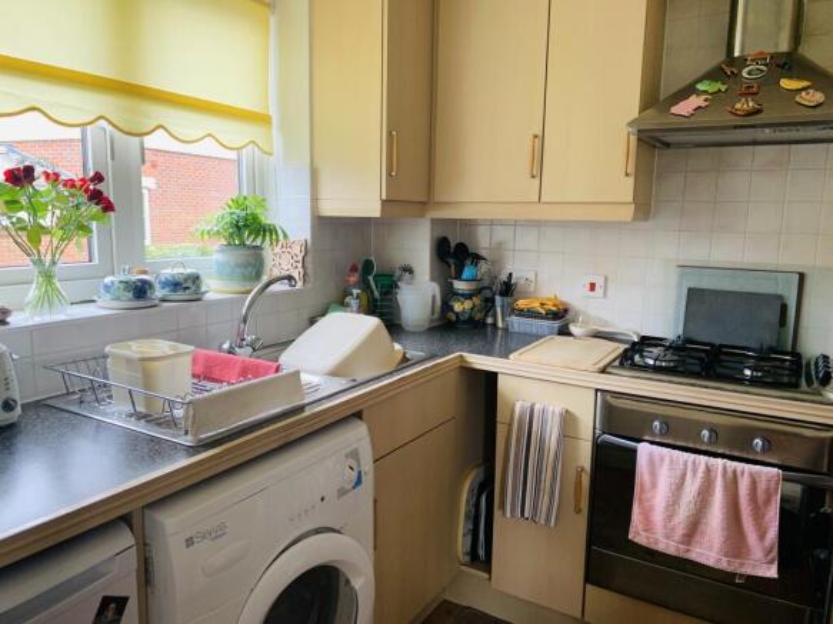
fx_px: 626
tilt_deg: -7.9
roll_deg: -1.3
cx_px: 416
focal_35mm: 26
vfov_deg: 53.0
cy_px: 312
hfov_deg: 67.3
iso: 100
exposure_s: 1/89
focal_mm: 4.25
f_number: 1.8
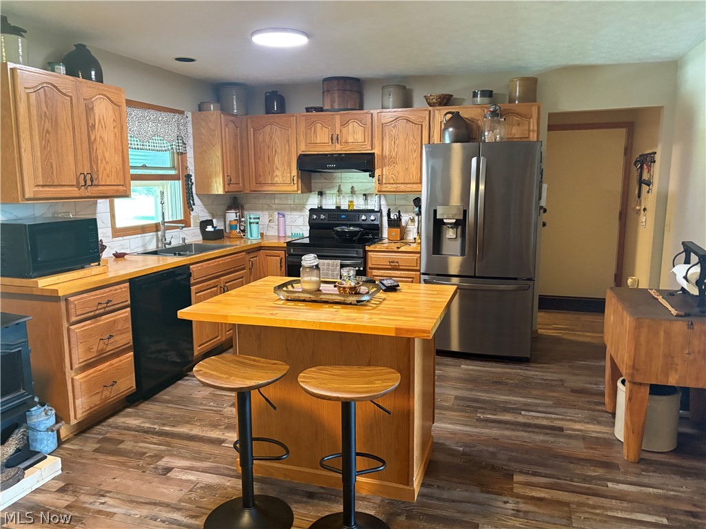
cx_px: 353
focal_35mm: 26
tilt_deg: -8.6
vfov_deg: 53.1
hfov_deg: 67.3
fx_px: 530
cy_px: 264
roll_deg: +0.8
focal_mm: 5.96
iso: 500
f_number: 1.6
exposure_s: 1/60
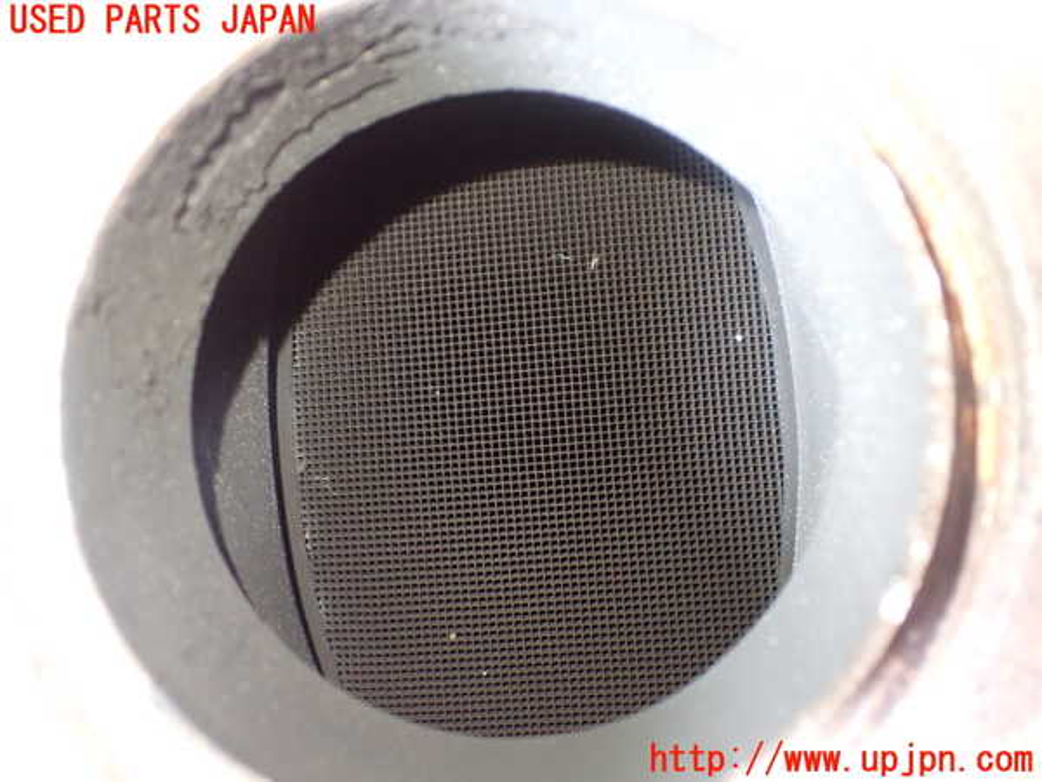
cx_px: 521
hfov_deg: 60.0
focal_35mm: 30
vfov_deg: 46.8
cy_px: 391
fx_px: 903
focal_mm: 5.4
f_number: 2.3
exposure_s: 1/30
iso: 1000
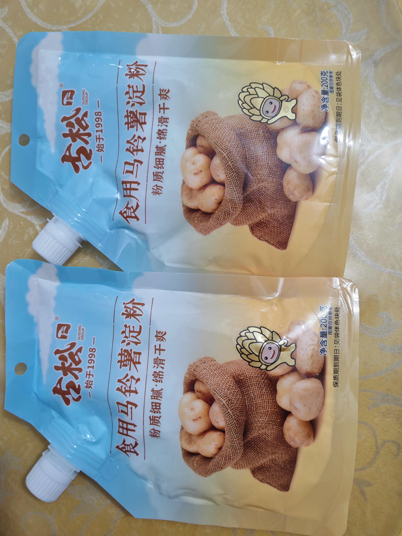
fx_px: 418
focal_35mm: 27
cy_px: 268
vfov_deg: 65.3
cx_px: 201
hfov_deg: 51.4
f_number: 1.95
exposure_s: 1/100
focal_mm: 5.52
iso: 500
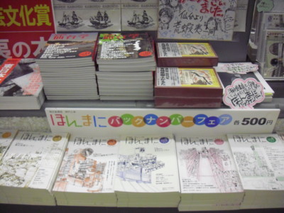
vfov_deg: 37.7
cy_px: 106
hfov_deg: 49.0
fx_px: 312
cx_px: 142
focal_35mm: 38
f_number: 2.8
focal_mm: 6.2
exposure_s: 1/100
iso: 400
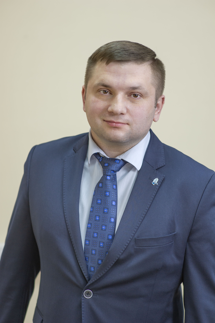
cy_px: 162
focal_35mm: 85
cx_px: 108
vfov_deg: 23.9
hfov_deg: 16.1
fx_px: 762
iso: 250
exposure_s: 1/60
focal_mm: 85
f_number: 2.8
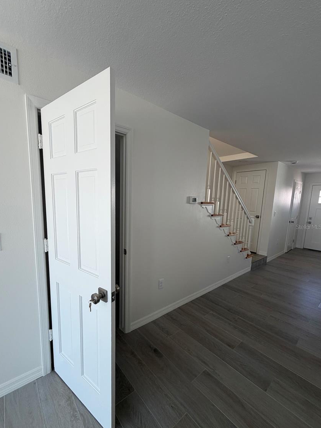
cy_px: 227
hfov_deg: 81.7
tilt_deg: -8.3
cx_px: 151
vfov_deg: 98.1
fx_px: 185
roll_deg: -1.4
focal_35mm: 15
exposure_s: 1/121
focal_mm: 2.22
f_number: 2.2
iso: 80
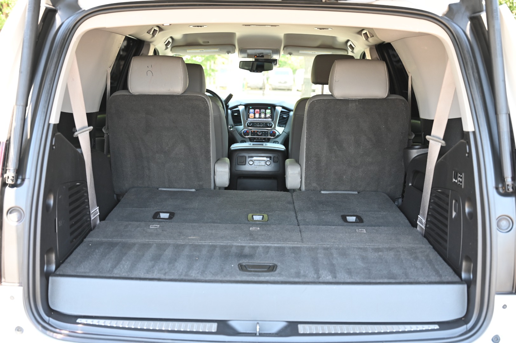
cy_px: 172
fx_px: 616
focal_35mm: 43
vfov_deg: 31.1
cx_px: 258
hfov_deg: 45.5
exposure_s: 1/125
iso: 500
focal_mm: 43
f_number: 4
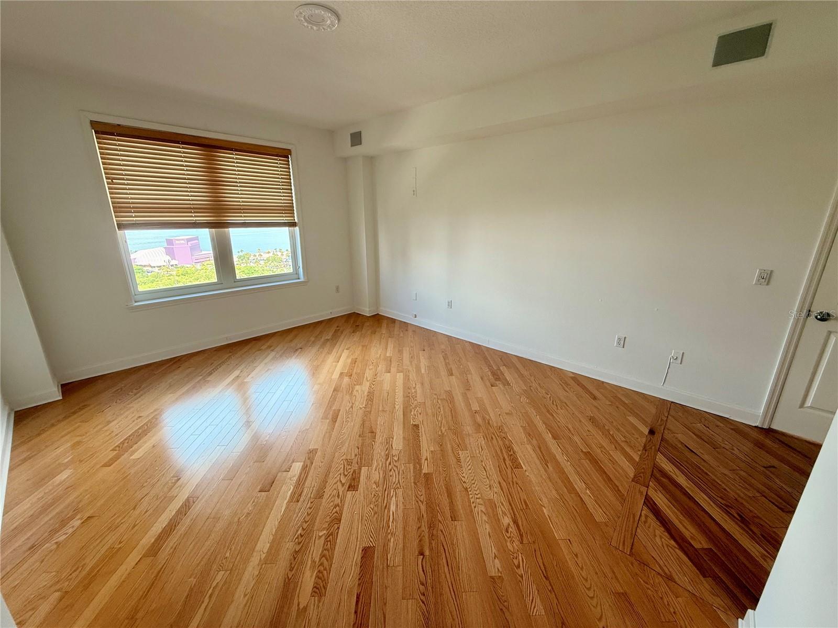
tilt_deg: -16.2
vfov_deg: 85.7
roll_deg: -0.2
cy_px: 314
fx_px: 339
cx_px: 419
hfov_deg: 102.1
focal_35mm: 14
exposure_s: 1/102
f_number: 2.2
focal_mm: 2.22
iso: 64
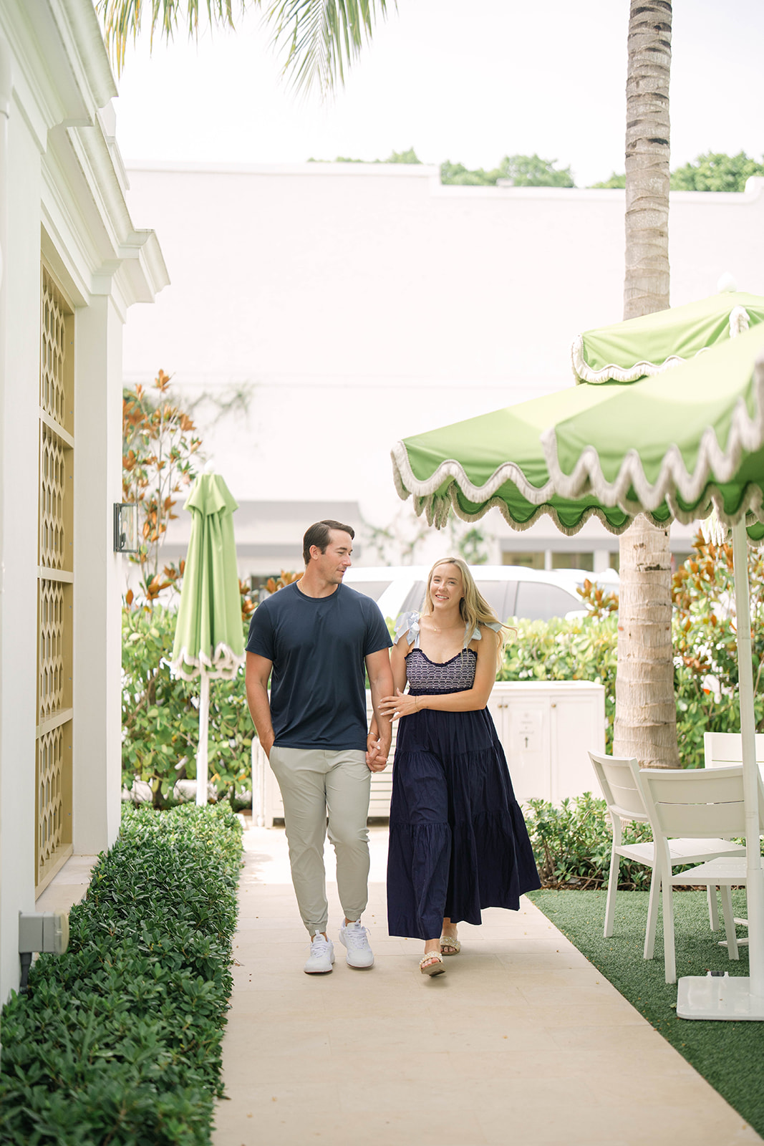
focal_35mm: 50
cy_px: 573
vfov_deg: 39.6
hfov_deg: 27.0
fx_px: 1591
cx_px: 382
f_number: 1.2
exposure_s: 1/3200
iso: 250
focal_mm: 50
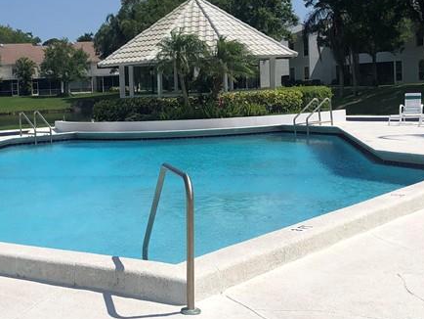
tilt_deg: -6.2
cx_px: 109
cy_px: 129
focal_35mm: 66
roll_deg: +2.6
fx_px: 809
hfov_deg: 29.0
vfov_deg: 22.2
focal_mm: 3.99
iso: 20
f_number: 1.8
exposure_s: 1/4808
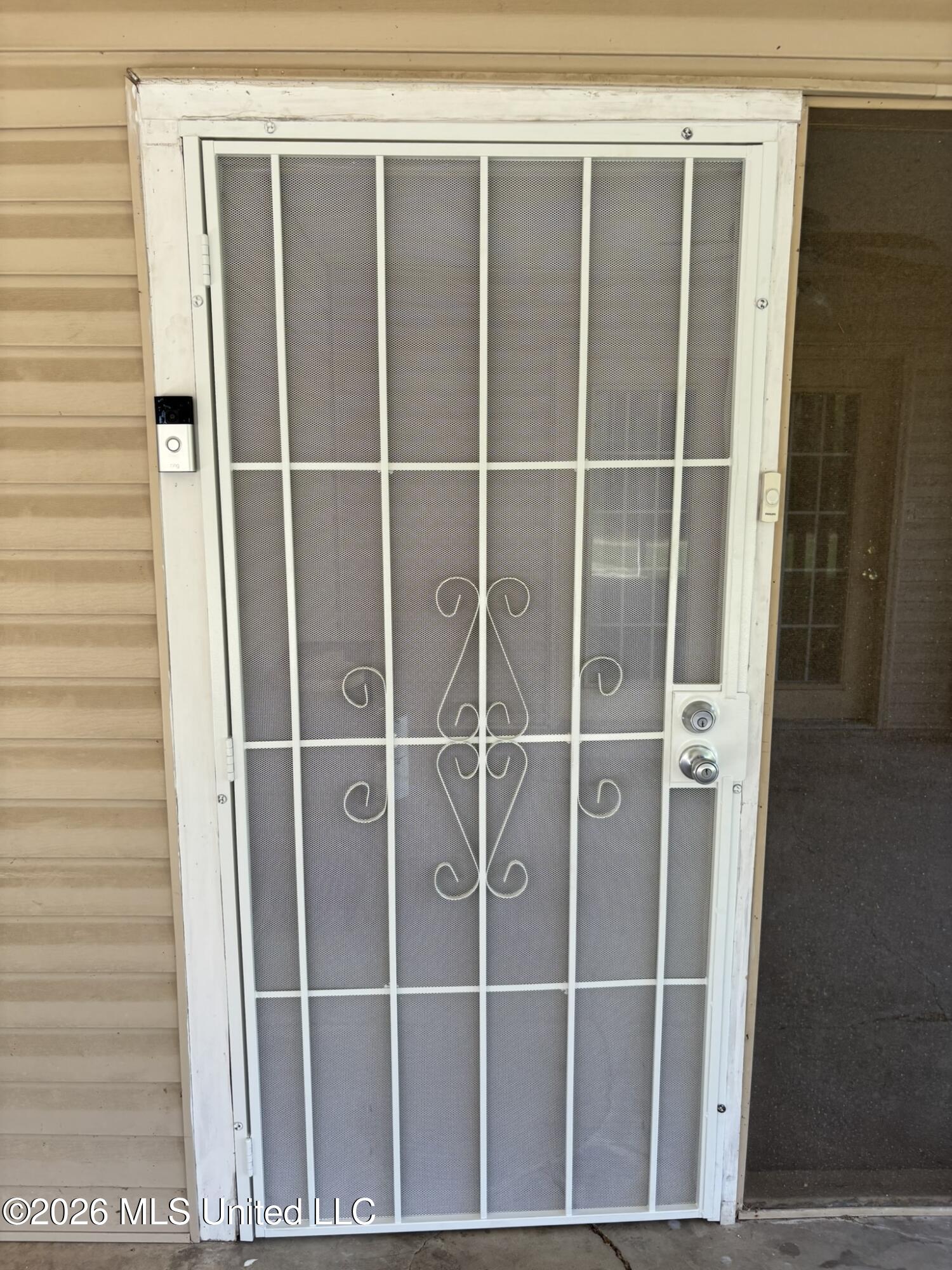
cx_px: 476
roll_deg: -0.2
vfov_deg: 67.3
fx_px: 953
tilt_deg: -8.7
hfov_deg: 53.1
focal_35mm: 26
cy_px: 635
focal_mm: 5.96
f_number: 1.6
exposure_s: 1/428
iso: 50
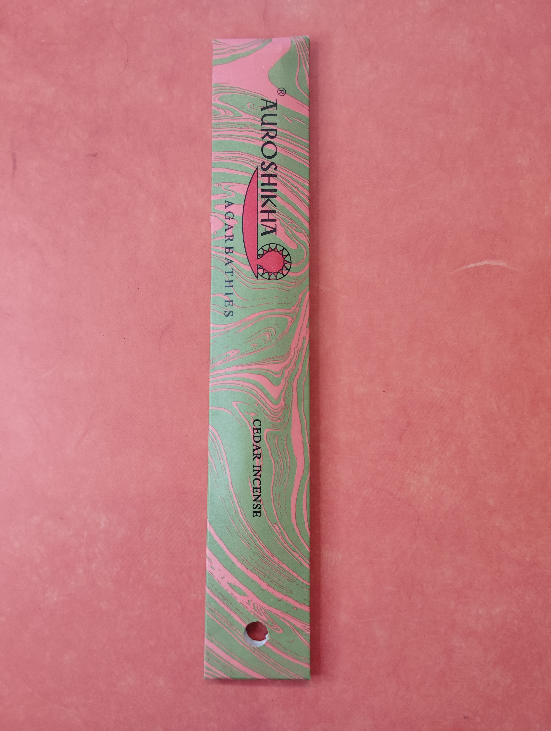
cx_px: 276
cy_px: 366
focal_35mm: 28
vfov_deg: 63.4
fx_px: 593
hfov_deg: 49.9
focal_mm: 4.22
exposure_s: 1/100
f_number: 1.8
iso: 469
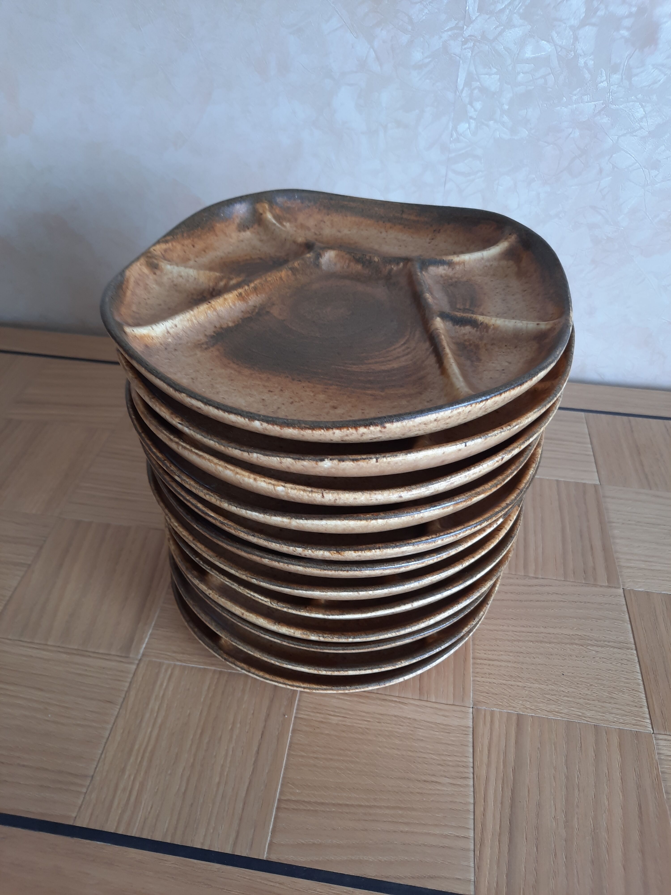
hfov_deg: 54.9
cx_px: 336
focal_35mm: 25
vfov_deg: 69.4
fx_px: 646
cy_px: 448
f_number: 2
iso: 80
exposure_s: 1/50
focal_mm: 4.6
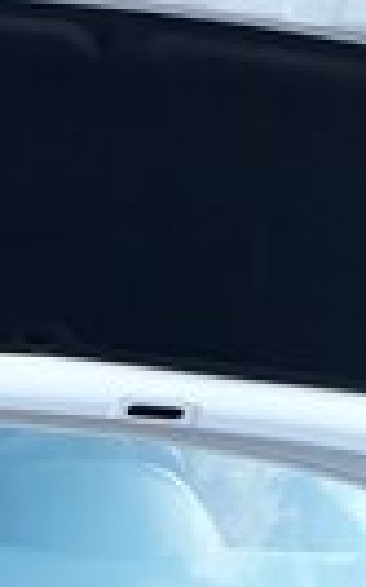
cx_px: -137
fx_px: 1710
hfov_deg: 11.8
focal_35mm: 107
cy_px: 768
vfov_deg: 18.1
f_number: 1.9
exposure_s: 1/100
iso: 64
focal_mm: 3.6
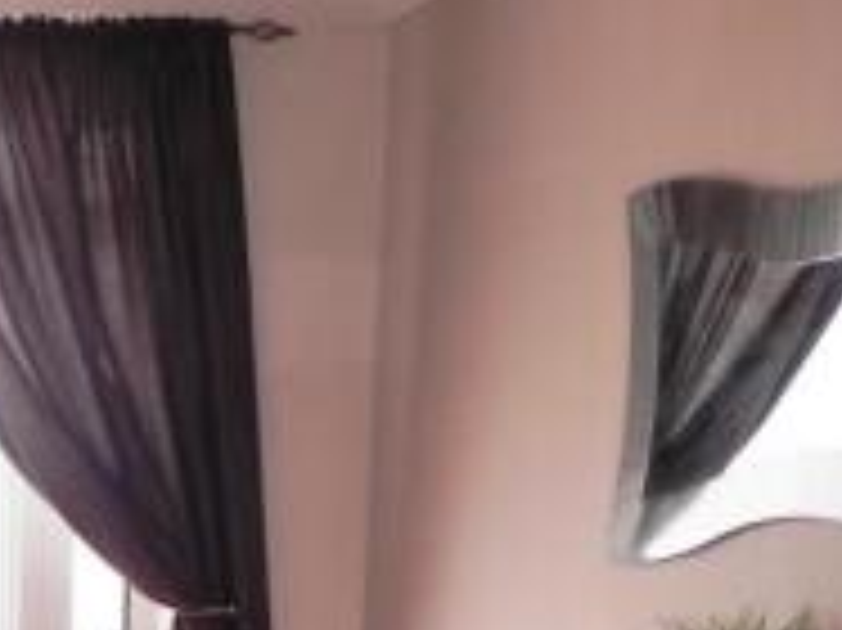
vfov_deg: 16.5
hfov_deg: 22.1
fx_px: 1969
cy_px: 947
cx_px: -196
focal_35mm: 81
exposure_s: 1/59
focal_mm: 4.6
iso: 160
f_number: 2.8
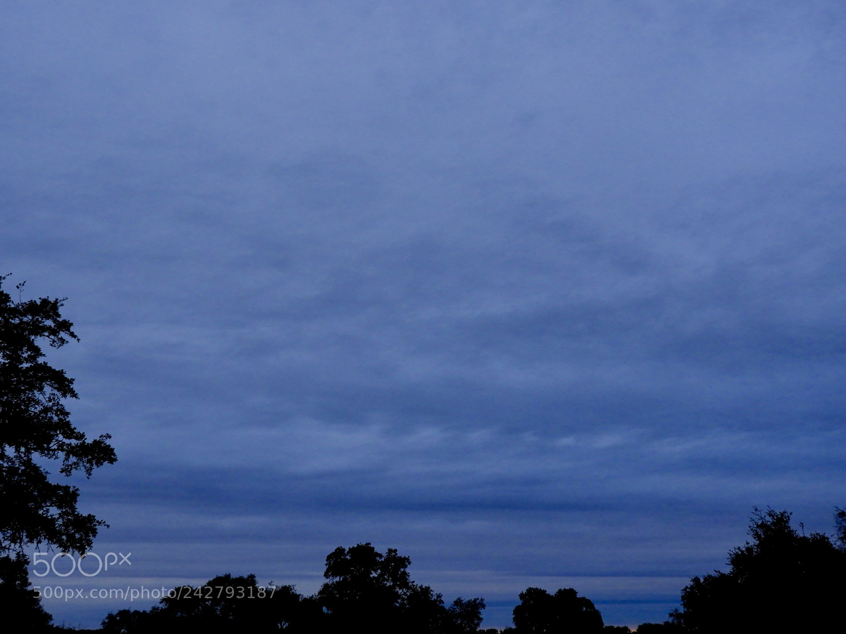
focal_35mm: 35
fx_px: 855
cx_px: 423
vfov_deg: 40.7
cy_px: 317
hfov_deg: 52.6
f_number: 3.8
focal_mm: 6.3
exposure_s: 1/160
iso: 200
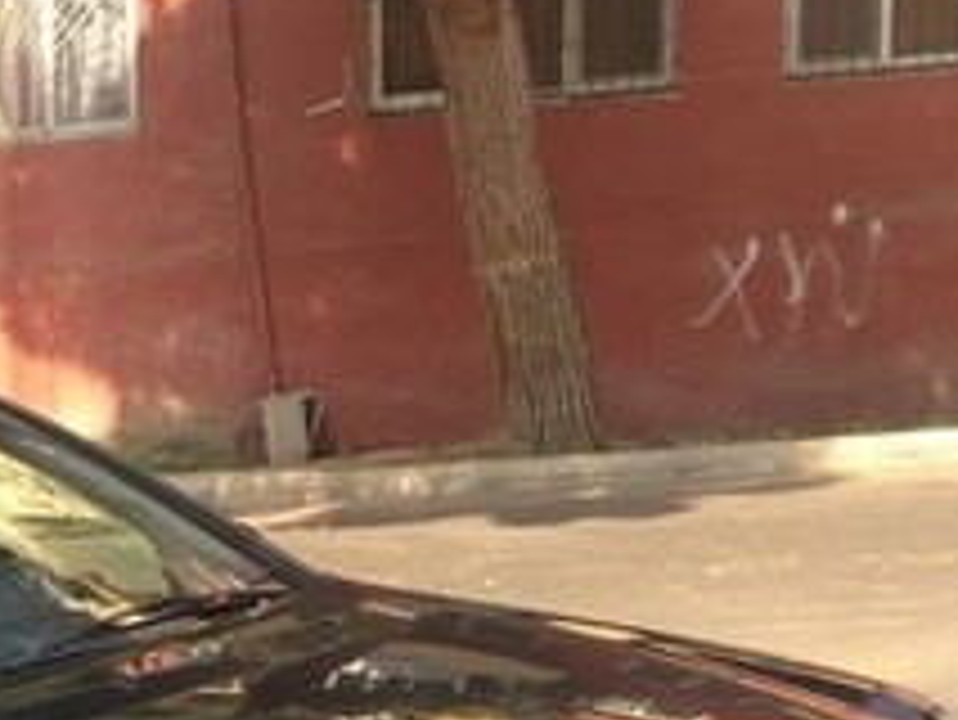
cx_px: -189
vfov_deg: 15.5
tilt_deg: -15.0
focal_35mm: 90
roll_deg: +2.7
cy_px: 979
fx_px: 2492
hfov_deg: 20.4
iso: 32
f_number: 2.2
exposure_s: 1/384
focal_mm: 4.15
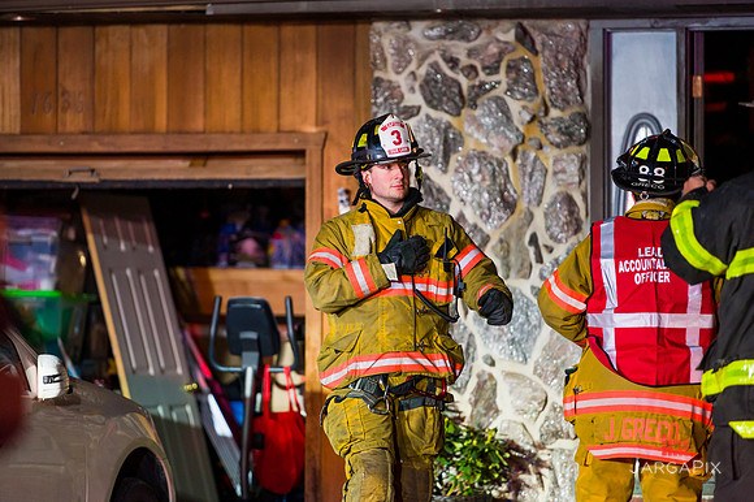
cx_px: 377
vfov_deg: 6.9
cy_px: 251
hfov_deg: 10.3
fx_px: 4186
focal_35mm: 200
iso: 3200
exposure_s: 1/500
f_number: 3.2
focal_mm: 200
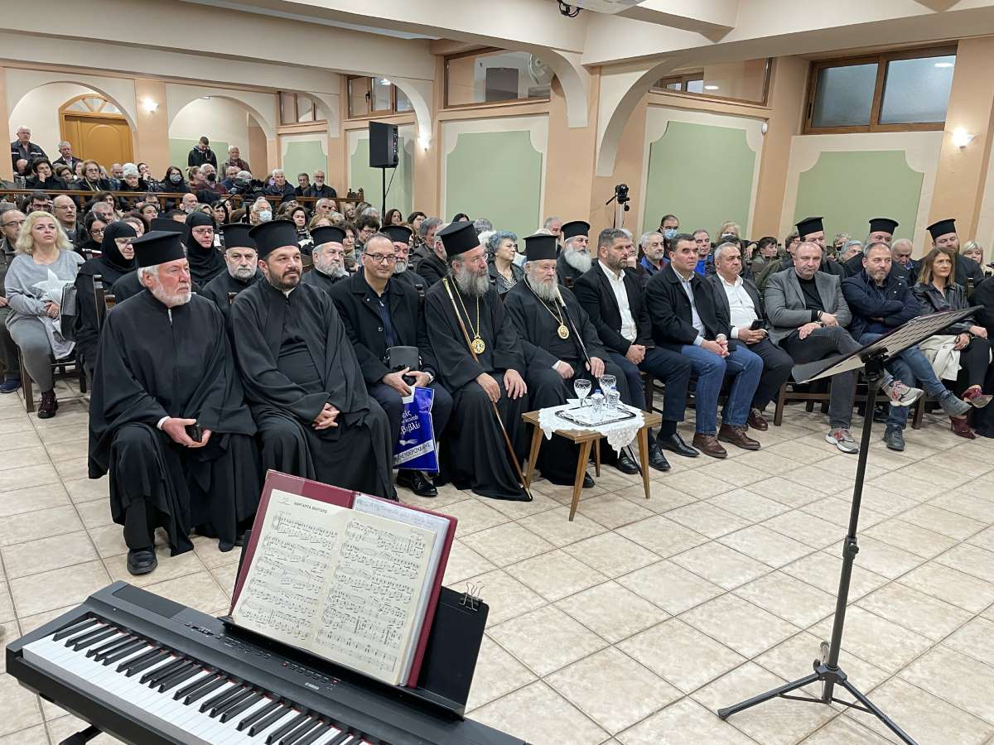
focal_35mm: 26
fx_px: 747
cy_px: 372
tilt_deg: -14.1
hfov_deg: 67.3
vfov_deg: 53.1
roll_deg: -2.2
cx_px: 497
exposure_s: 1/50
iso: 160
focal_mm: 4.2
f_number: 1.6
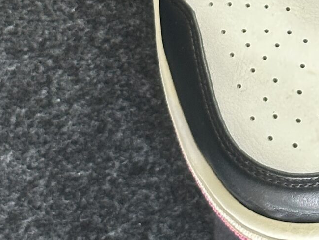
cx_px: 429
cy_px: -178
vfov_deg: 7.6
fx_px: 1742
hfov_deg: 10.2
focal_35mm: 189
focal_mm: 6.86
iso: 200
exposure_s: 1/33
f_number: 1.78
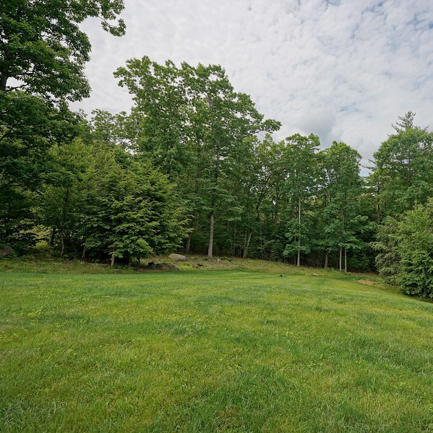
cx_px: 307
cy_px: 215
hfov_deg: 76.6
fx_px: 255
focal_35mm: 18
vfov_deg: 80.7
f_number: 6.3
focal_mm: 14
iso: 100
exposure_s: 1/160
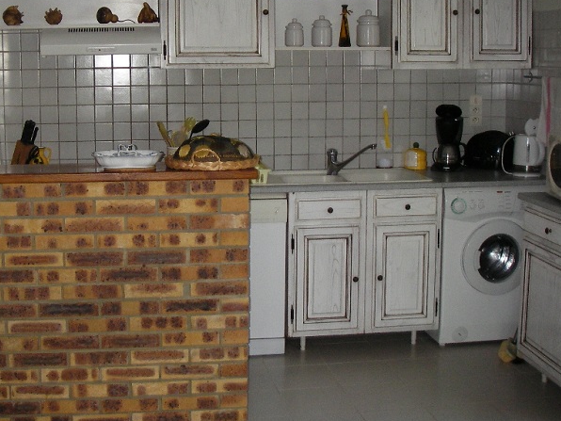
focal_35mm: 51
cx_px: 196
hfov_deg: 37.2
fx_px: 827
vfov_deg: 28.5
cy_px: 165
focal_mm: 6.3
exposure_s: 1/30
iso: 100
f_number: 3.3
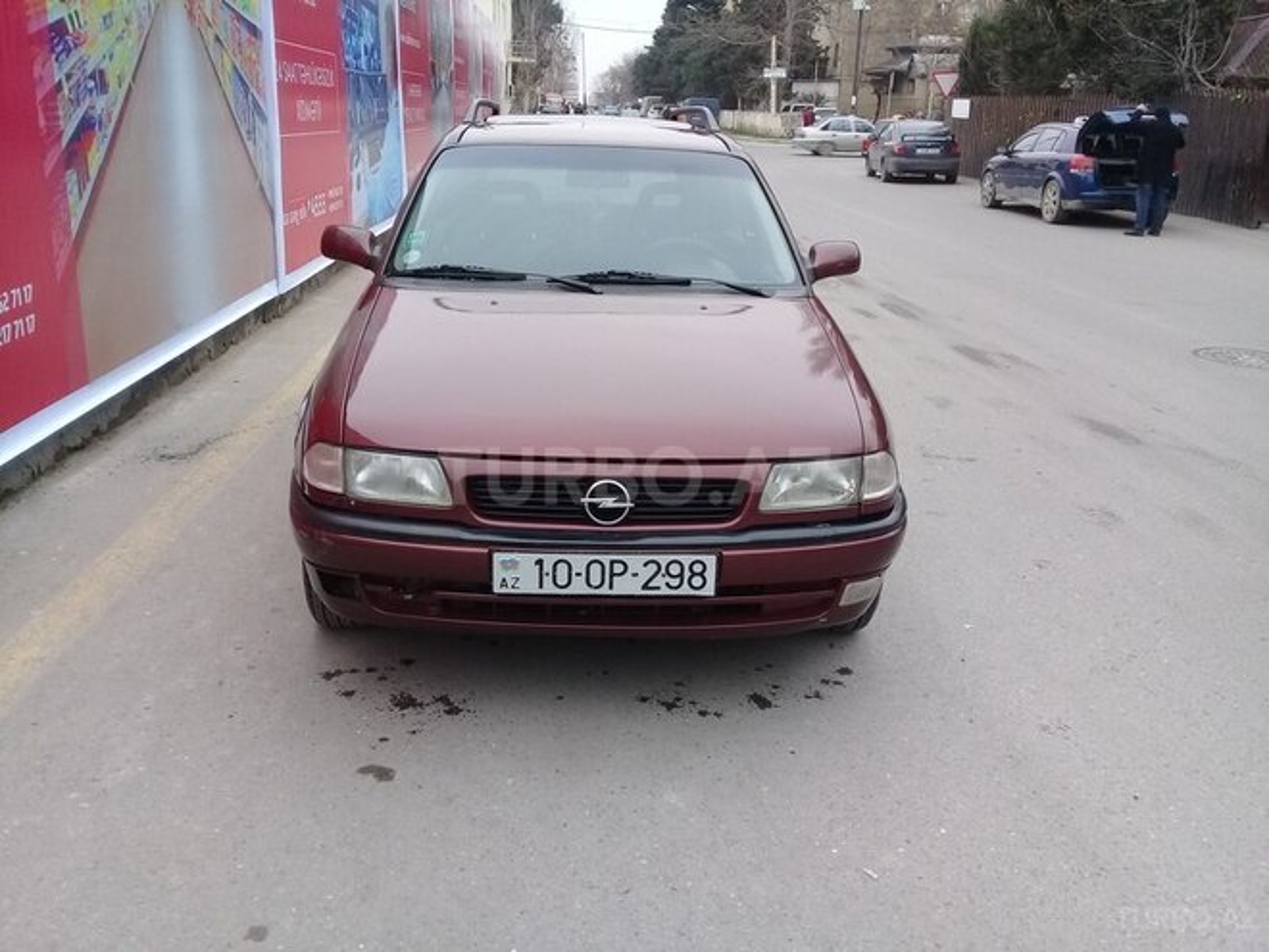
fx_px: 1136
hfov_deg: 58.4
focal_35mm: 31
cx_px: 634
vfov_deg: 45.4
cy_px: 476
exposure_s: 1/100
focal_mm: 3.3
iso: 80
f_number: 2.2
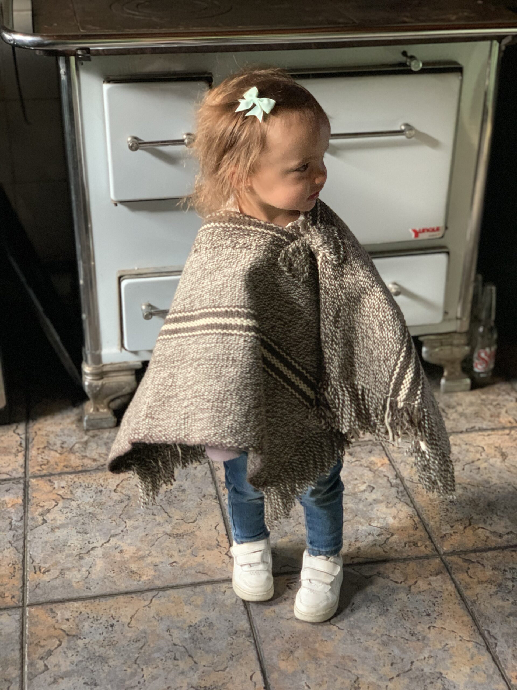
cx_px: 258
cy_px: 345
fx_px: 1036
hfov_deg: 28.0
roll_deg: -0.5
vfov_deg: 36.8
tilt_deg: -28.3
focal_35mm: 52
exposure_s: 1/60
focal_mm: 6
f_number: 2.4
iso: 400
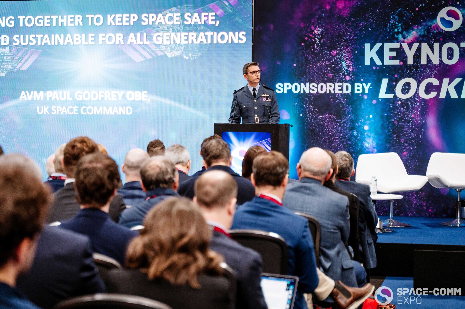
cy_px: 154
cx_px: 232
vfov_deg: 18.2
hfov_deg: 27.0
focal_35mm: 75
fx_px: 968
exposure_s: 1/200
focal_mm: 75
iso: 2000
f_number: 2.8
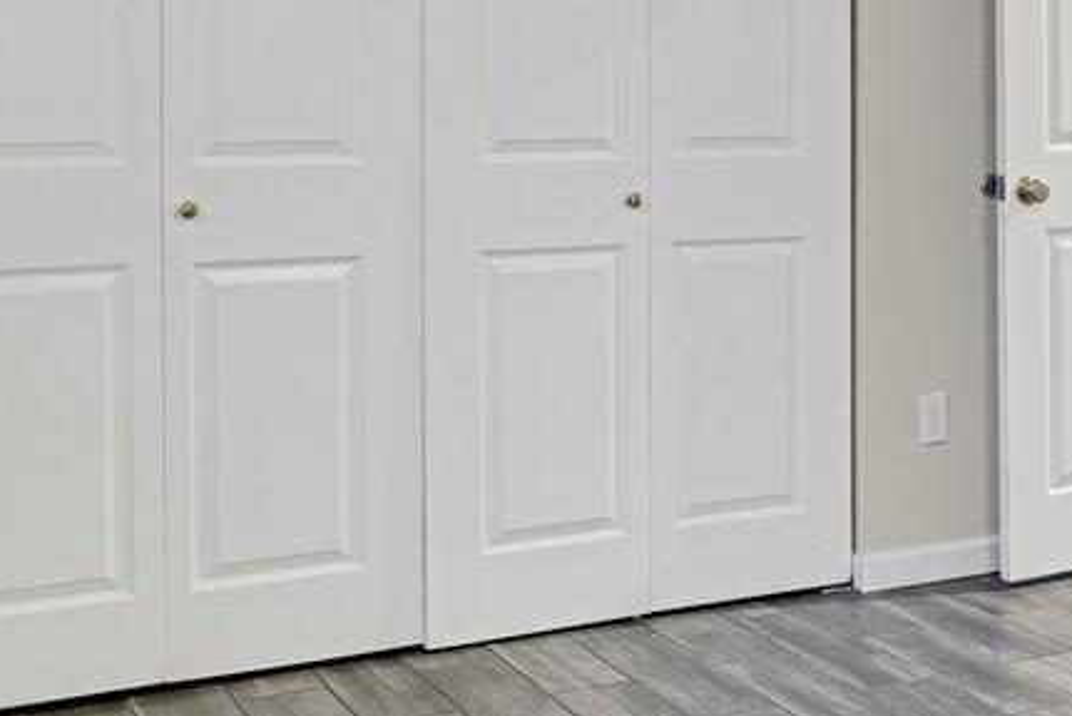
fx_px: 1877
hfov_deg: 28.1
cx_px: 1267
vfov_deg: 21.3
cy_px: 109
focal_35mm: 63
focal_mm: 17
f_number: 8
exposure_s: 8
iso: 250
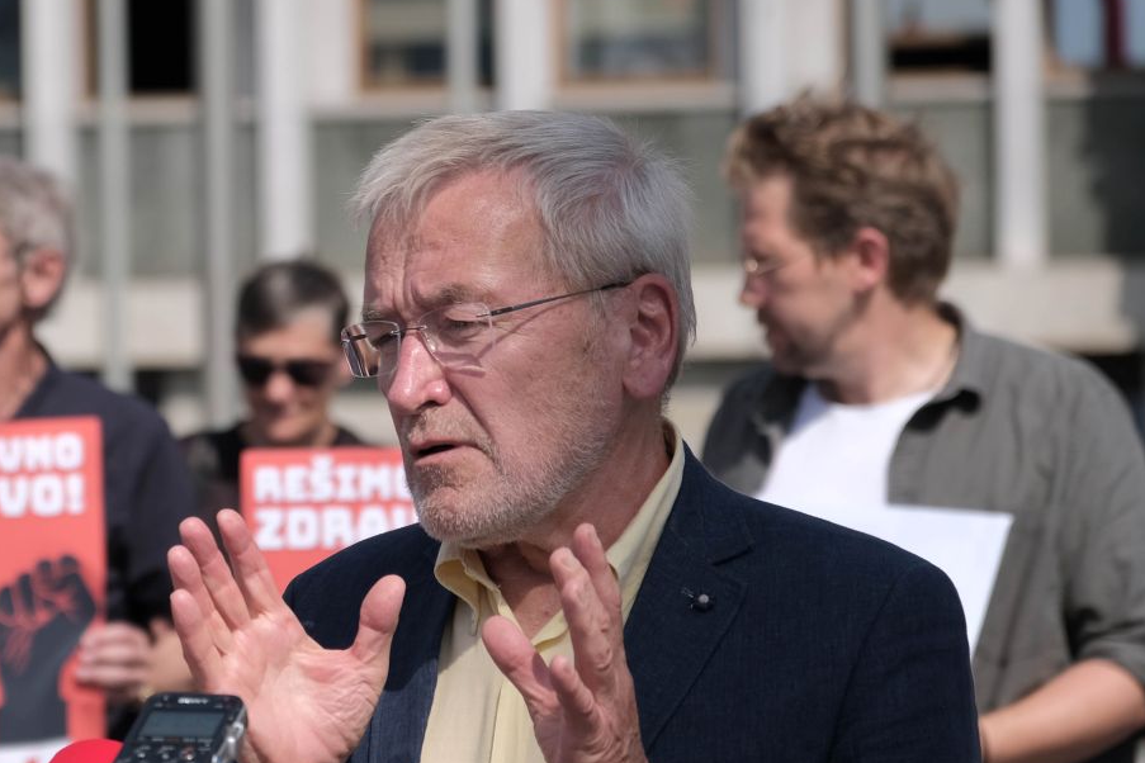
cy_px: 541
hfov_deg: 11.0
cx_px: 157
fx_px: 5915
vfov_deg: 7.4
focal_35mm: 186
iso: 200
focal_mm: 70
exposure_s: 1/3800
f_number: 3.2
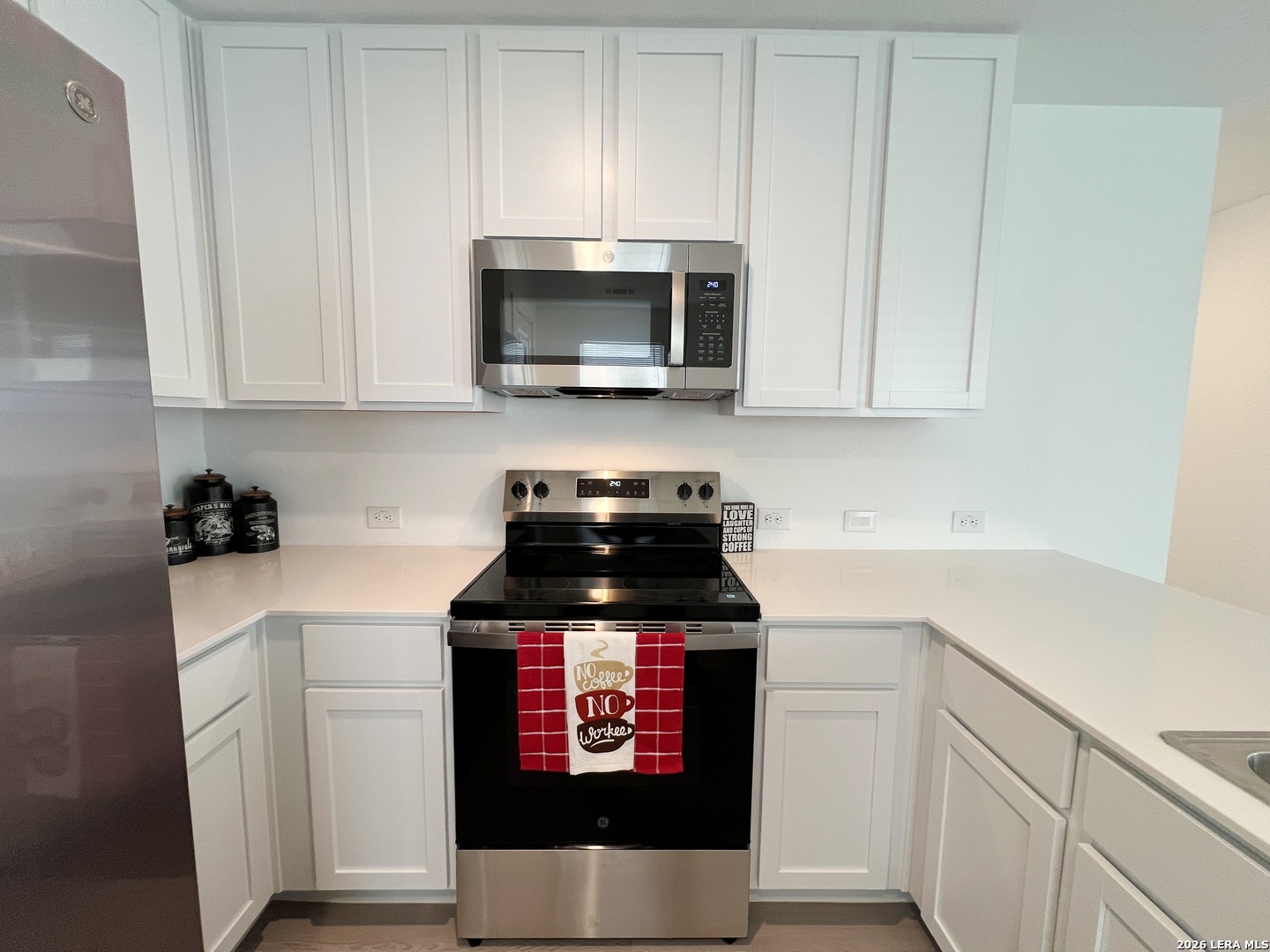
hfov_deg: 106.2
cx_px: 635
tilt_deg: -7.5
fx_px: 477
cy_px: 476
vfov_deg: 89.9
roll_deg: -0.7
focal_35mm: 13
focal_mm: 1.57
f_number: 1.8
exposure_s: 1/120
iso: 200
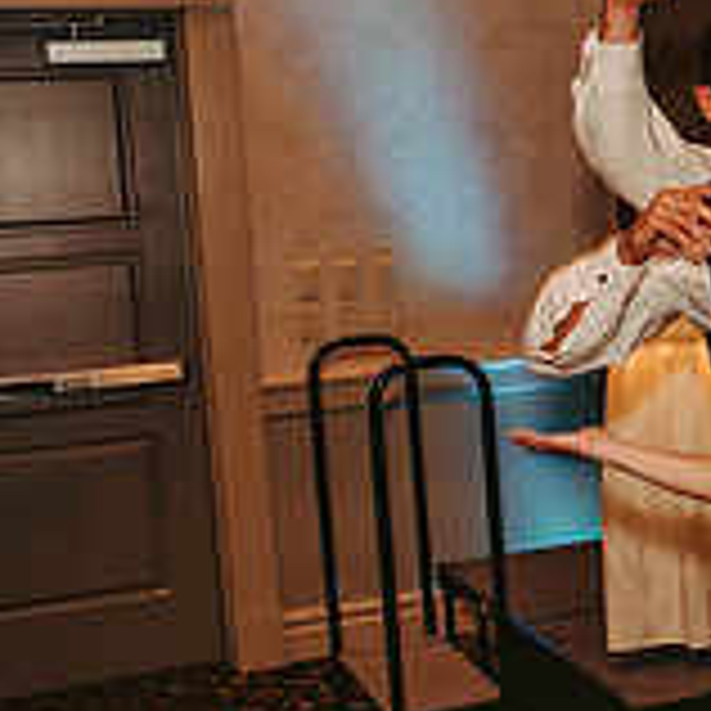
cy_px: 272
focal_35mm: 75
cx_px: 1084
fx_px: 1743
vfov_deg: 23.0
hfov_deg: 19.8
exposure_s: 1/125
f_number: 2.8
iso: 800
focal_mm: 24
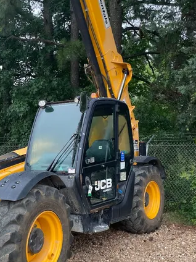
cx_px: 47
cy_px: 164
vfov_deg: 41.8
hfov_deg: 31.6
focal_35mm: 45
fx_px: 340
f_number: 1.6
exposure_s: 1/121
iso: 80
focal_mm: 4.2
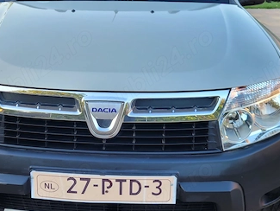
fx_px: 388
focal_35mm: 48
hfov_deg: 39.2
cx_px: 96
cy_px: 81
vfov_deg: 30.2
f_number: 1.8
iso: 50
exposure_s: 1/120
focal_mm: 5.4
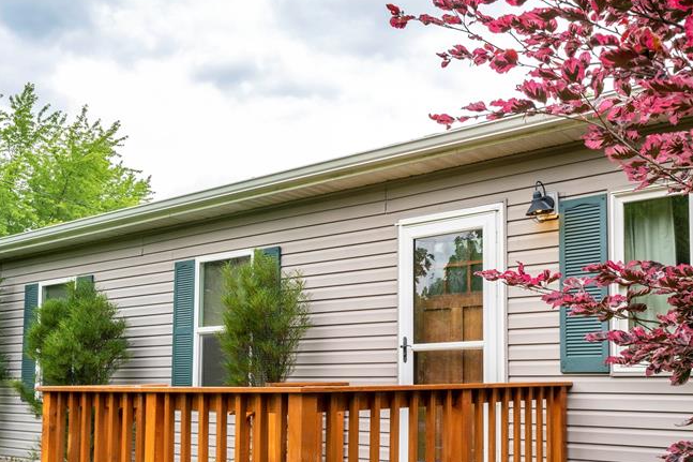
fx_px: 731
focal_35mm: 38
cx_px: 478
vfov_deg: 34.4
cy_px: 334
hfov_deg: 49.6
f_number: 11
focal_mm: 24
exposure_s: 1/40
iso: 100
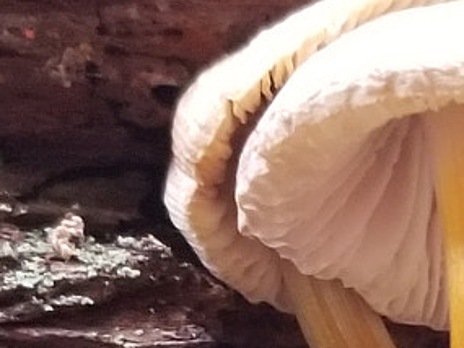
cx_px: 479
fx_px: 1958
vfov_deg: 10.0
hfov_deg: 13.3
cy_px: 450
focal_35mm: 146
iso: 640
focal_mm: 4.25
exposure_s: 1/60
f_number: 1.7
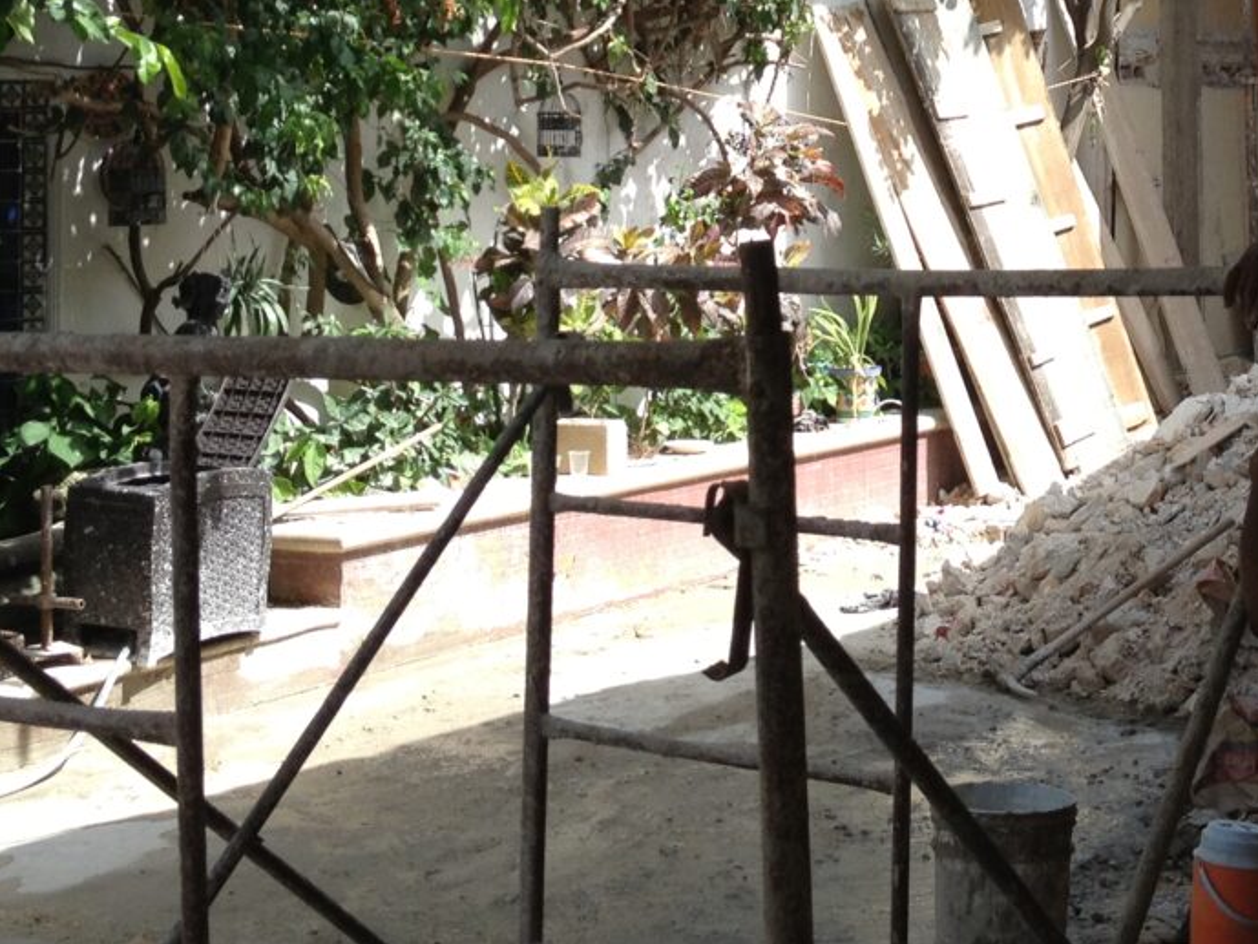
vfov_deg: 18.4
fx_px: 2835
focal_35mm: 78
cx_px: 931
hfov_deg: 24.8
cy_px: 15
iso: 64
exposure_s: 1/581
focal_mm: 4.28
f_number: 2.4
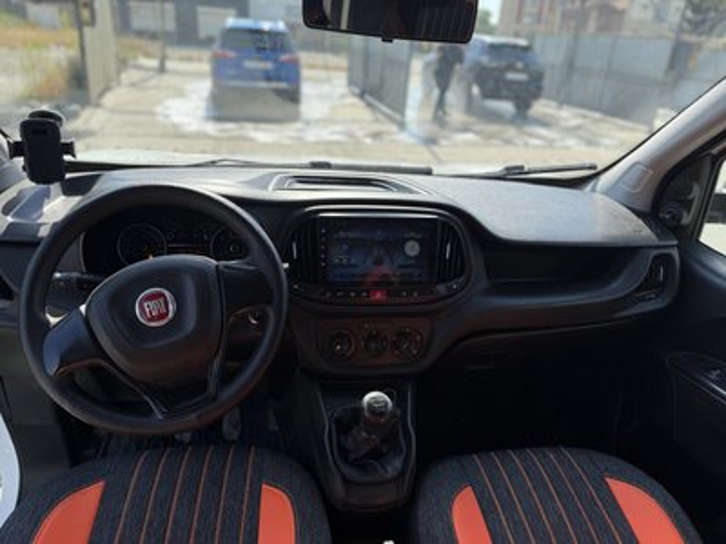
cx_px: 363
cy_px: 272
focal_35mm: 24
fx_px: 503
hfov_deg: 71.6
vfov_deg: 56.8
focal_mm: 6.76
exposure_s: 1/1653
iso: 80
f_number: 1.78
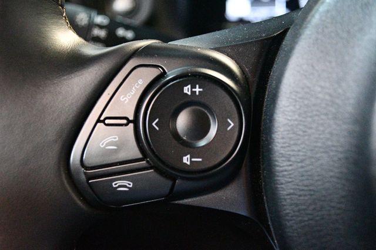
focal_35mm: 45
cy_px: 125
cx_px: 188
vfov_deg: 29.8
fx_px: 470
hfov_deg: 43.6
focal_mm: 30
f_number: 4.5
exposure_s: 1/40
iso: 12800
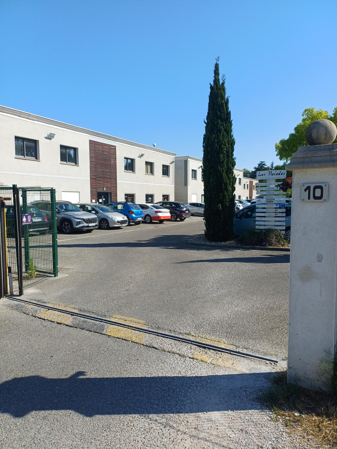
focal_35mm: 25
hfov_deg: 54.9
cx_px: 168
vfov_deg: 69.4
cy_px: 224
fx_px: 325
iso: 50
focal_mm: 4.65
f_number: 1.8
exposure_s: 1/1095
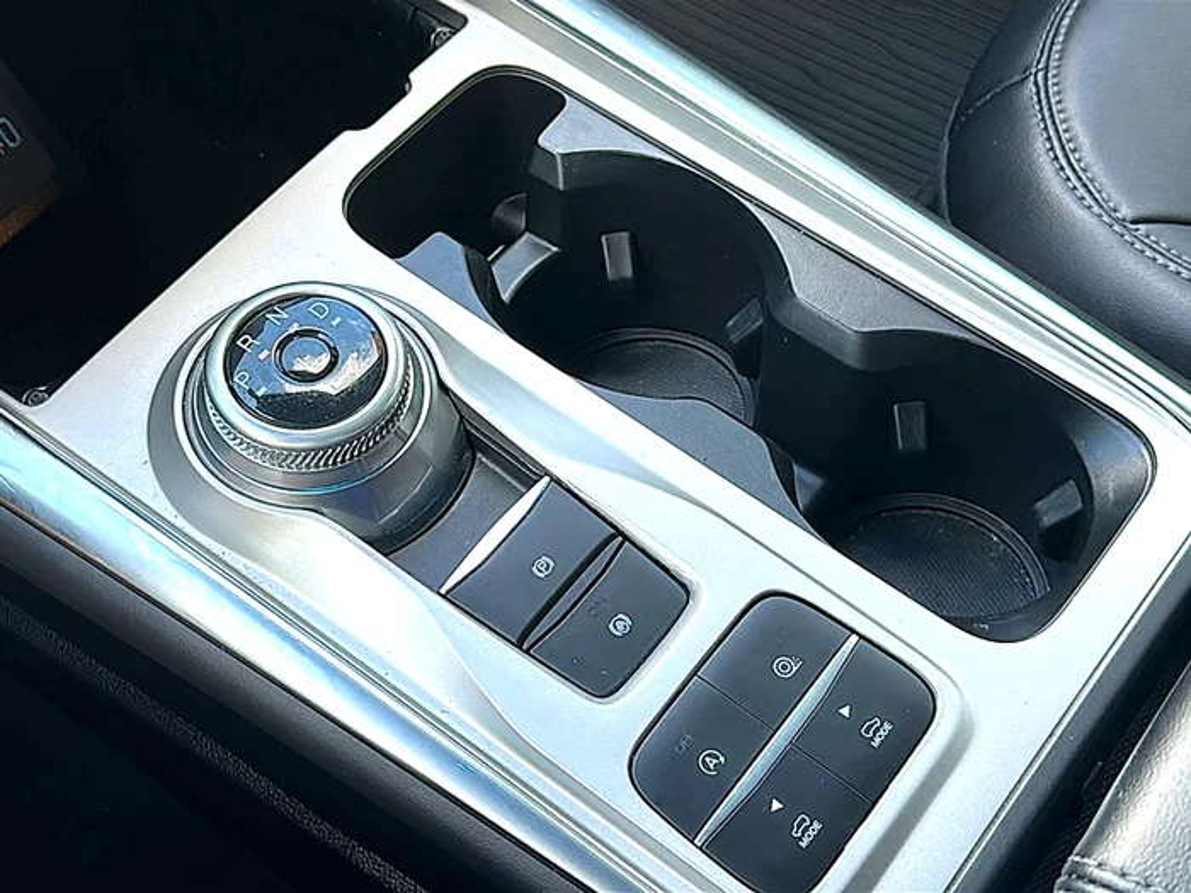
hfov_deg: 45.8
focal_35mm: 41
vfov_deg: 35.1
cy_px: 446
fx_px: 1411
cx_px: 596
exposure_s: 1/119
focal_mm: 6.86
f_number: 1.78
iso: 50
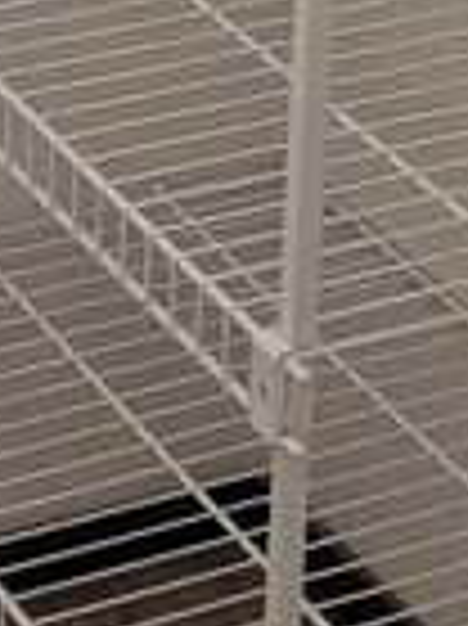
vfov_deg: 10.3
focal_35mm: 187
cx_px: -259
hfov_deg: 7.8
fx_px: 3376
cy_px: -207
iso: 695
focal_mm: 6.81
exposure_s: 1/120
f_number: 1.85
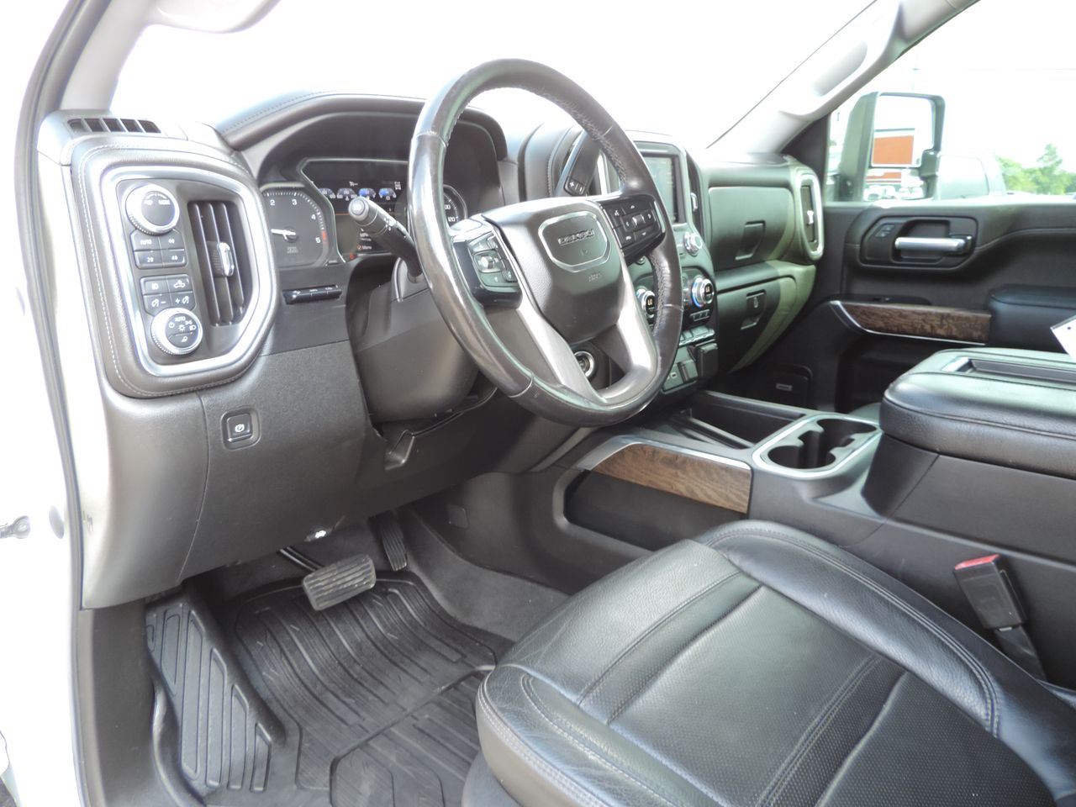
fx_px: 746
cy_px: 404
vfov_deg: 56.8
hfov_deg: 71.6
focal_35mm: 24
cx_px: 538
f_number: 3
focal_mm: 4.3
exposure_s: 1/30
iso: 125
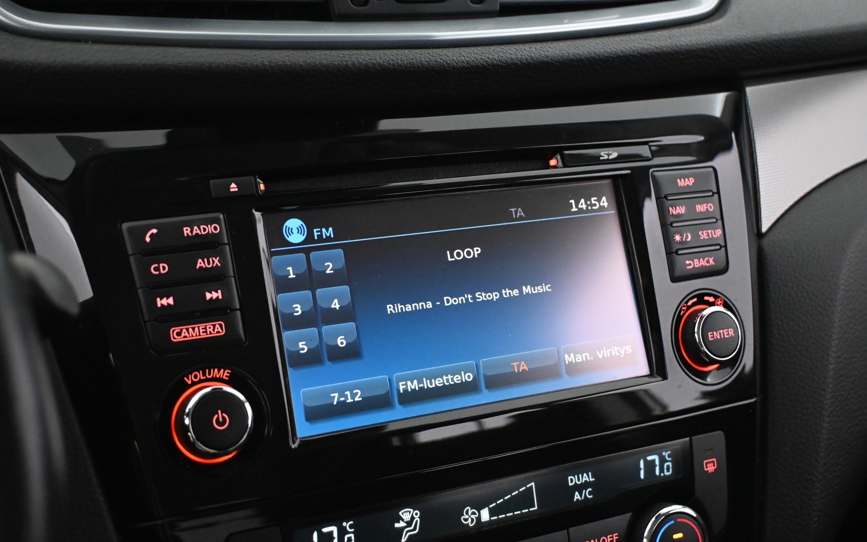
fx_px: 1176
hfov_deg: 40.5
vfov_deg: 26.0
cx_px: 433
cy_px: 271
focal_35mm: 50
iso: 6400
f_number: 5
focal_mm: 32.5
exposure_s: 1/60
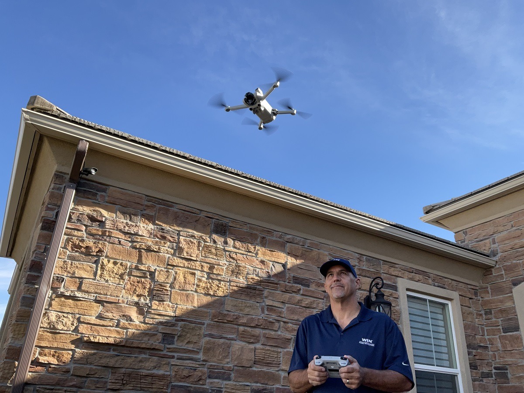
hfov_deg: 61.7
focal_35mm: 29
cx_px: 262
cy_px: 196
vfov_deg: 48.2
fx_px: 439
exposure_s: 1/770
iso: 16
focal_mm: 3
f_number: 1.8
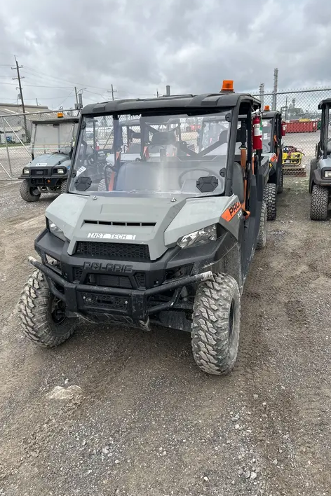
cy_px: 246
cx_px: 158
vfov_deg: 65.5
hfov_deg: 46.4
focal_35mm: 28
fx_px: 386
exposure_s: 1/820
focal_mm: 5.7
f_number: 1.5
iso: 50
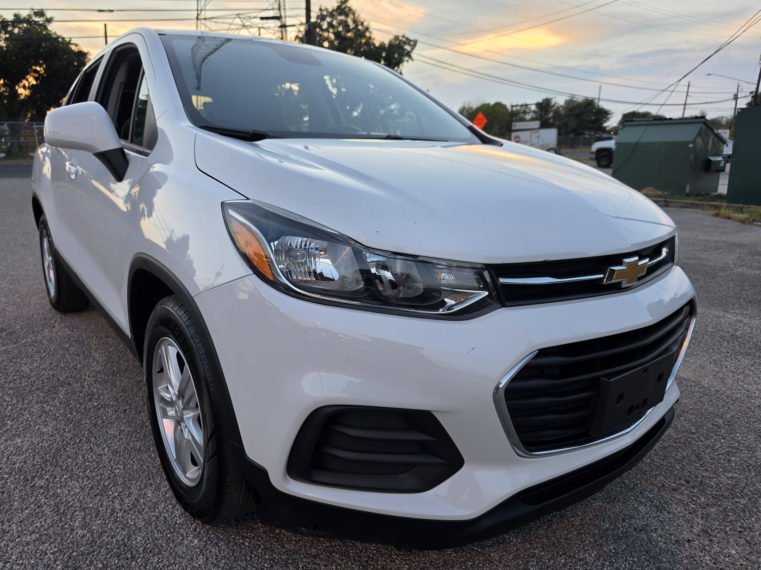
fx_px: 506
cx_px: 380
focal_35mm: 23
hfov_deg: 73.9
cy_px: 285
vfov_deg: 58.9
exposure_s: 1/120
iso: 32
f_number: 1.4
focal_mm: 6.5
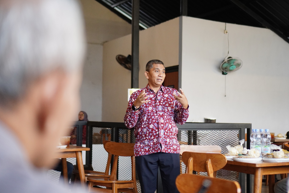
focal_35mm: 58
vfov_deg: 23.5
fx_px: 462
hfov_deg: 34.7
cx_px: 157
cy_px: 90
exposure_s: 1/200
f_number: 1.8
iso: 1600
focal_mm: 35
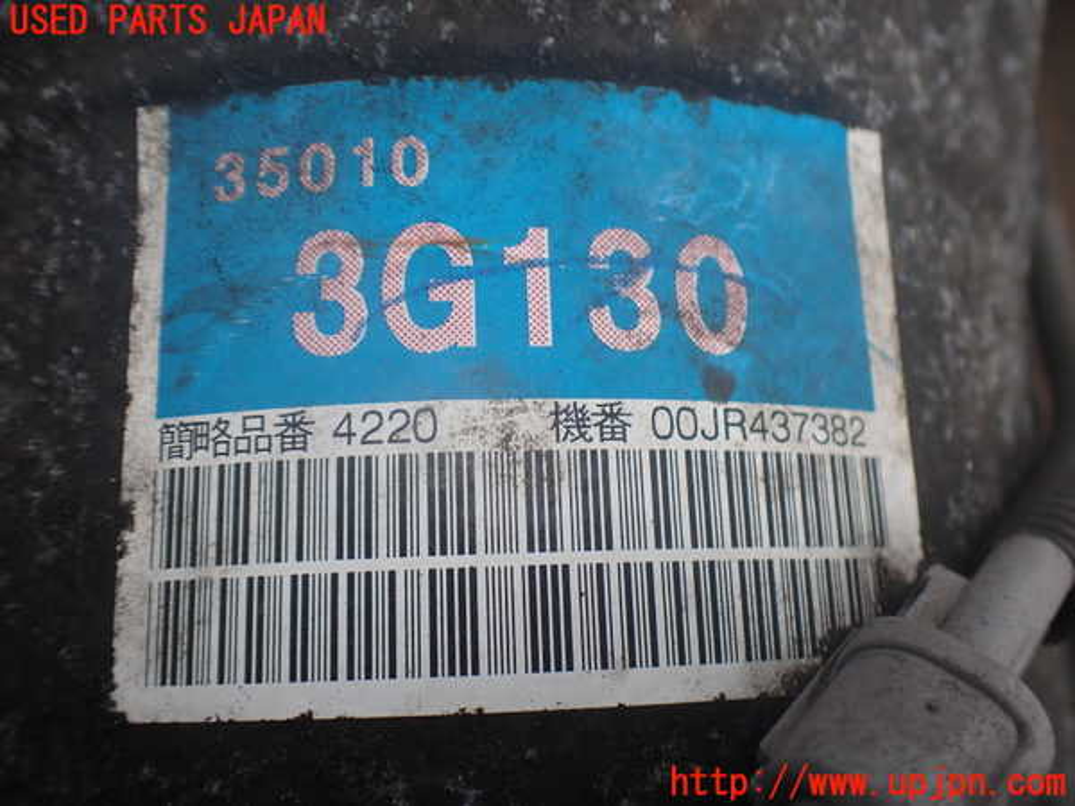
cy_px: 403
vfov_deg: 46.8
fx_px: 932
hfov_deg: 60.0
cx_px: 538
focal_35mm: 30
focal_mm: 5.4
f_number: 2.3
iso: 100
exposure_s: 1/200
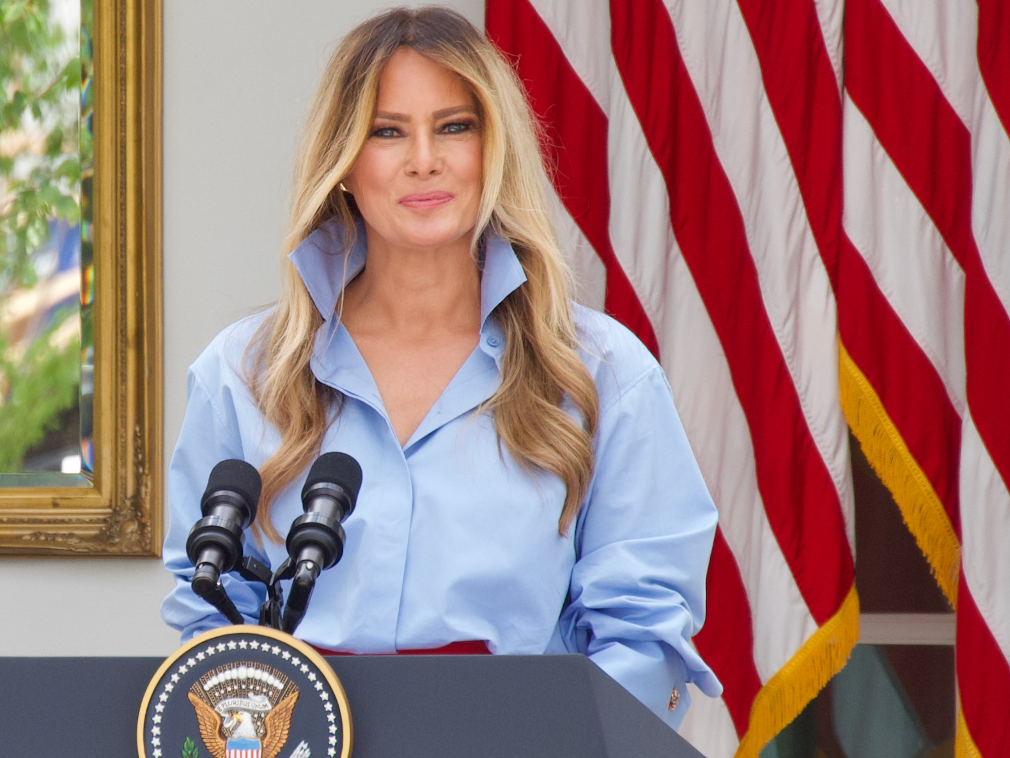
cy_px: 440
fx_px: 12284
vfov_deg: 3.5
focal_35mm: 421
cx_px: 401
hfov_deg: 4.7
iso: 200
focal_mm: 140
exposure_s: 1/250
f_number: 5.6
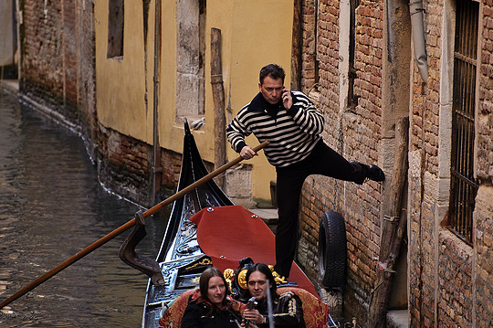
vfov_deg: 5.3
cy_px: 158
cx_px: 245
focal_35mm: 258
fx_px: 3530
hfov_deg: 8.0
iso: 800
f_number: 5.6
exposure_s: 1/250
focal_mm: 240
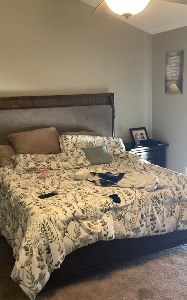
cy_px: 163
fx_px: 326
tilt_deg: -14.4
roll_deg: +2.4
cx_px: 97
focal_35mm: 40
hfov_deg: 32.0
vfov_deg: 49.2
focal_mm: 3.3
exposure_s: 1/30
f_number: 2.4
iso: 400
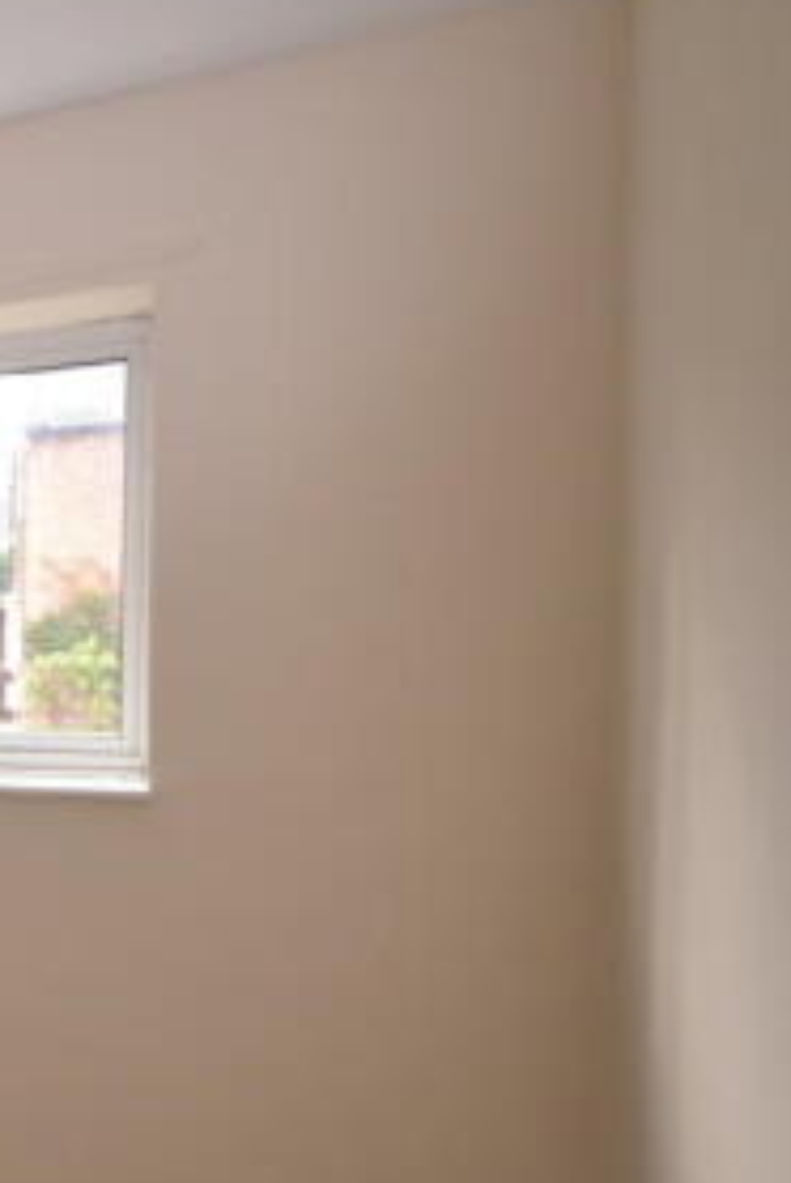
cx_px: -589
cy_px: 700
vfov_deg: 47.6
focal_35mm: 41
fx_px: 1334
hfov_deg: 22.1
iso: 640
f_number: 4.2
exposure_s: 1/60
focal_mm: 11.5
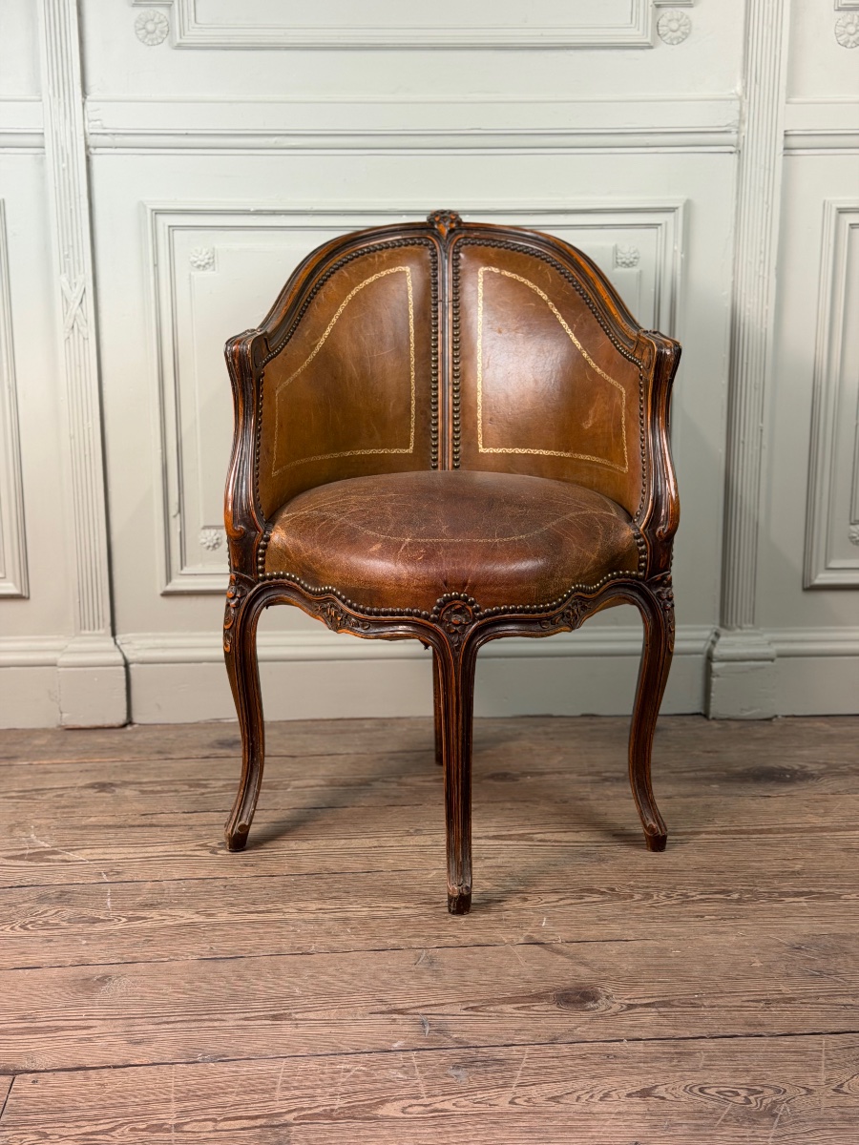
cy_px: 572
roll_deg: -0.3
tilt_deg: -13.0
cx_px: 430
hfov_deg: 30.3
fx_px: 1588
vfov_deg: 39.7
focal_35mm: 48
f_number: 1.78
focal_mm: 6.76
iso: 125
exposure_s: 1/50
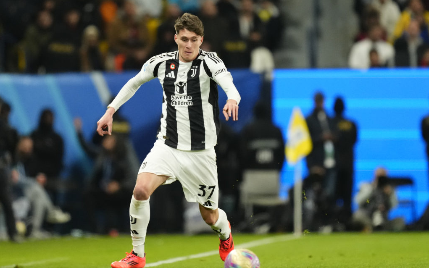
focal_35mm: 409
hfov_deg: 5.1
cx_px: 214
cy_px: 140
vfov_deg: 3.2
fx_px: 4782
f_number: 2.8
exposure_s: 1/2000
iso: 3200
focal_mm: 400
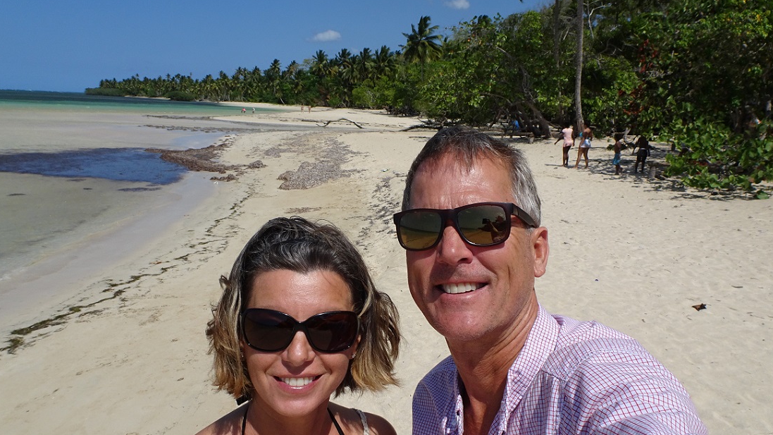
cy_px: 255
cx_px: 381
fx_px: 553
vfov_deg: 42.7
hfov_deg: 69.9
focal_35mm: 27
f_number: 3.5
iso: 80
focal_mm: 4.1
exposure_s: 1/2000
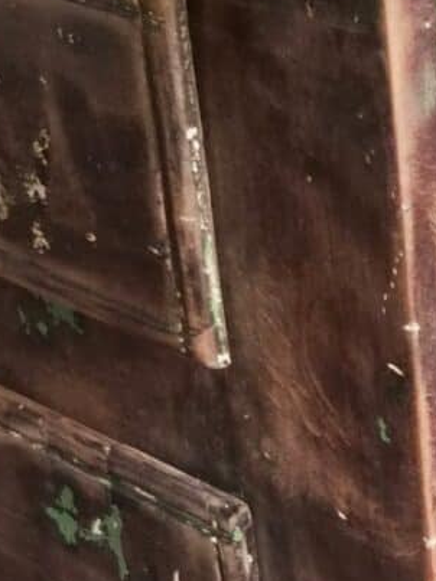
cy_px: 692
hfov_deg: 11.9
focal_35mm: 117
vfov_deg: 16.2
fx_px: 1966
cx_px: 720
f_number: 1.8
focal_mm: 5.4
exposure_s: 1/50
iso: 1250
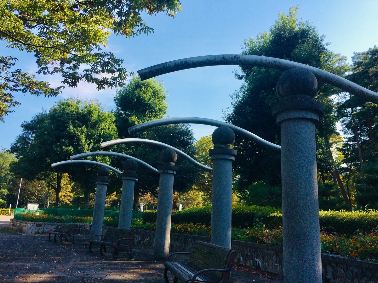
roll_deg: -2.6
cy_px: 142
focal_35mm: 29
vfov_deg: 48.2
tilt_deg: +12.5
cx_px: 189
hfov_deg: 61.7
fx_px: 317
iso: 32
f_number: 2.2
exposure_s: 1/1282
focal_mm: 4.15
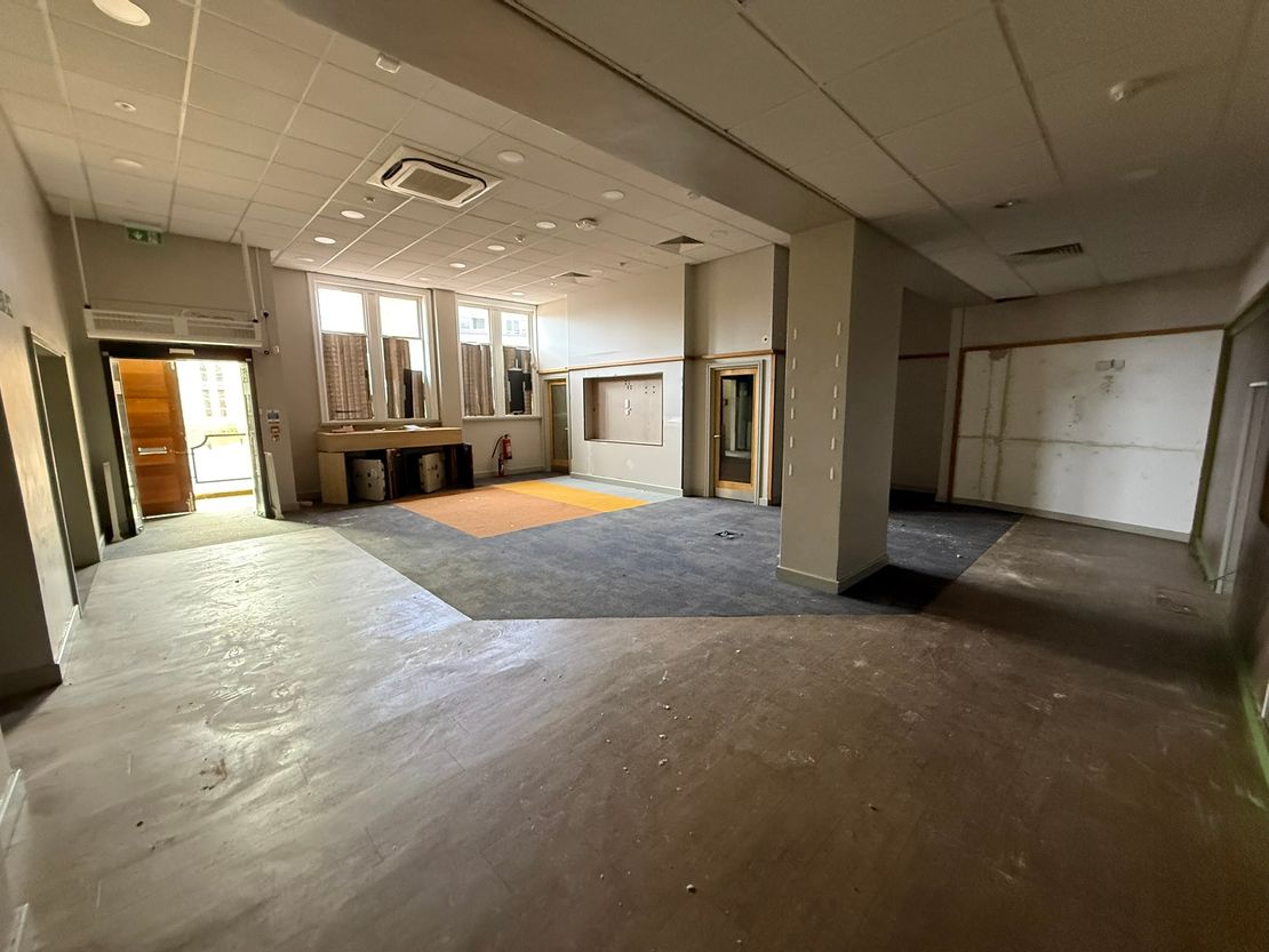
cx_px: 634
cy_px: 476
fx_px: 513
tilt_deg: -7.1
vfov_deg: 85.7
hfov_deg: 102.1
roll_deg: +0.7
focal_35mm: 14
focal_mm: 2.22
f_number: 2.2
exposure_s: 1/60
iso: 640
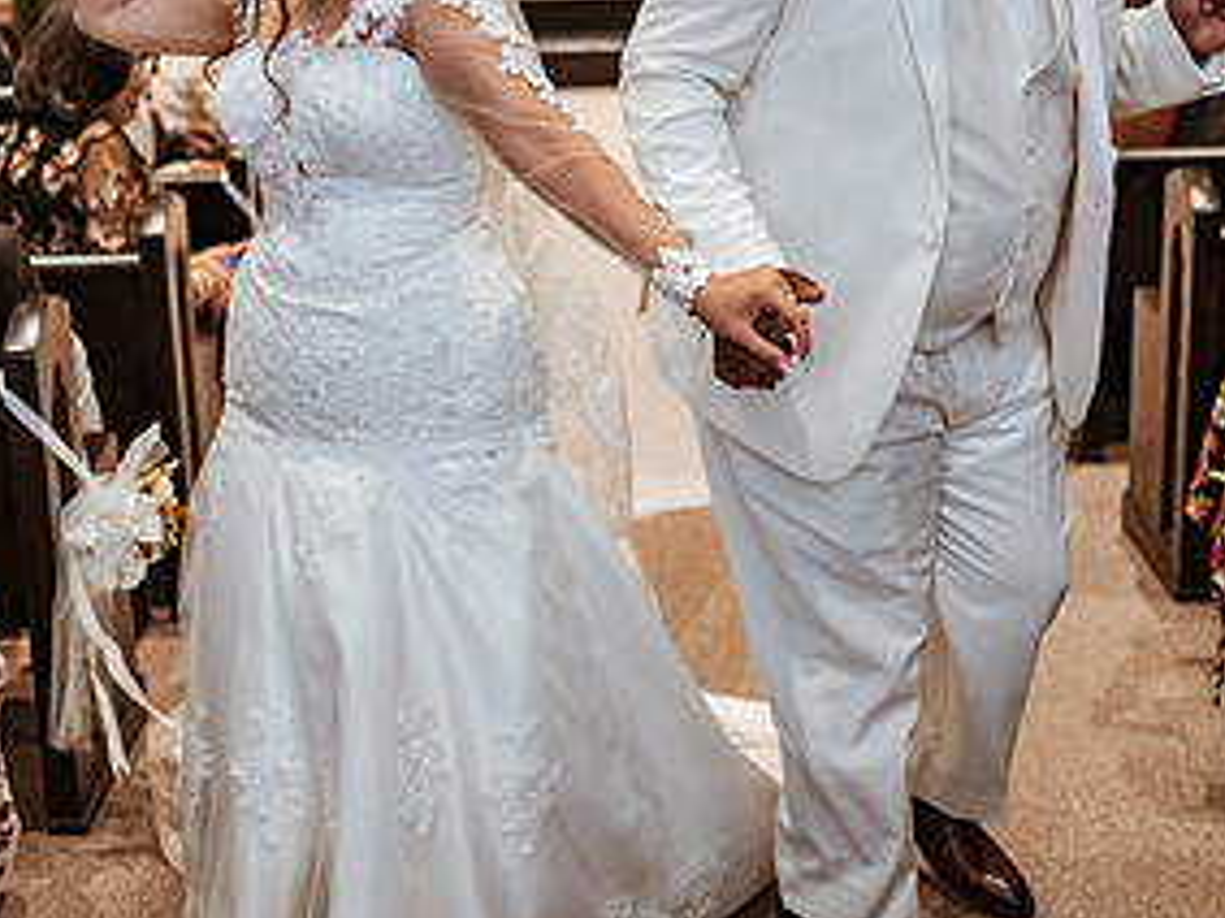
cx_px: 511
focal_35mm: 69
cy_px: 141
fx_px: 2441
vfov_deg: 21.0
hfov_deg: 28.1
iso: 1000
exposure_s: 1/500
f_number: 1.8
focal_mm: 35
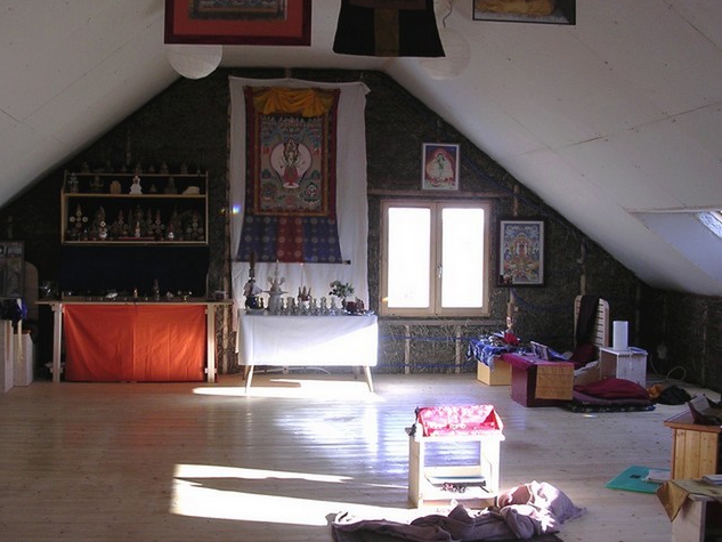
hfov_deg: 41.9
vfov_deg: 32.2
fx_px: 939
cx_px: 297
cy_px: 289
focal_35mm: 45
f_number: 2.8
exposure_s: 1/61.3
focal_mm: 5.8
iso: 100
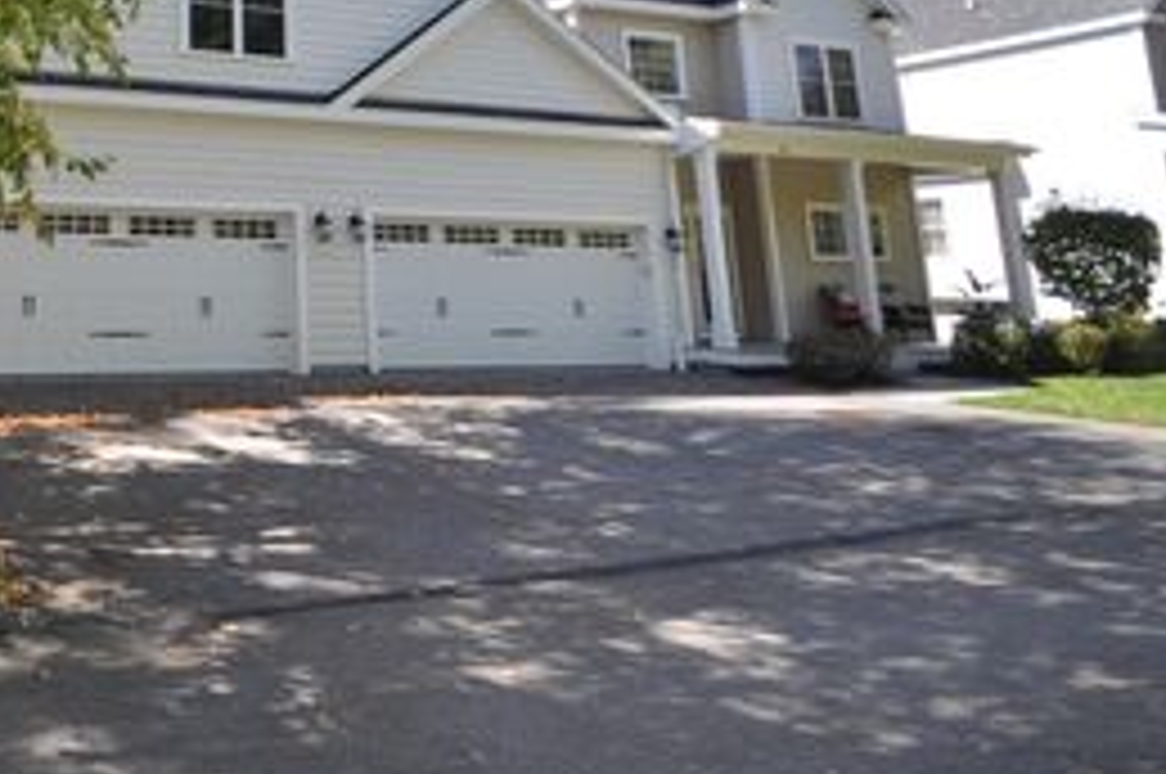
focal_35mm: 29
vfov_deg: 41.2
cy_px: 72
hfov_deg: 53.6
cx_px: 68
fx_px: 938
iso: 200
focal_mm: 10
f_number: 4.5
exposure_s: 1/200
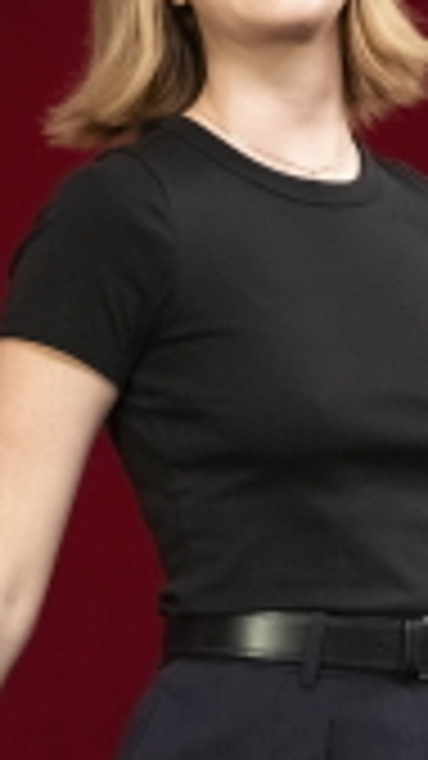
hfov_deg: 1.6
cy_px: 454
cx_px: 320
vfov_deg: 2.8
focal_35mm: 781
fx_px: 15765
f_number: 3.2
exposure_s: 1/250
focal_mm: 140
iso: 4000
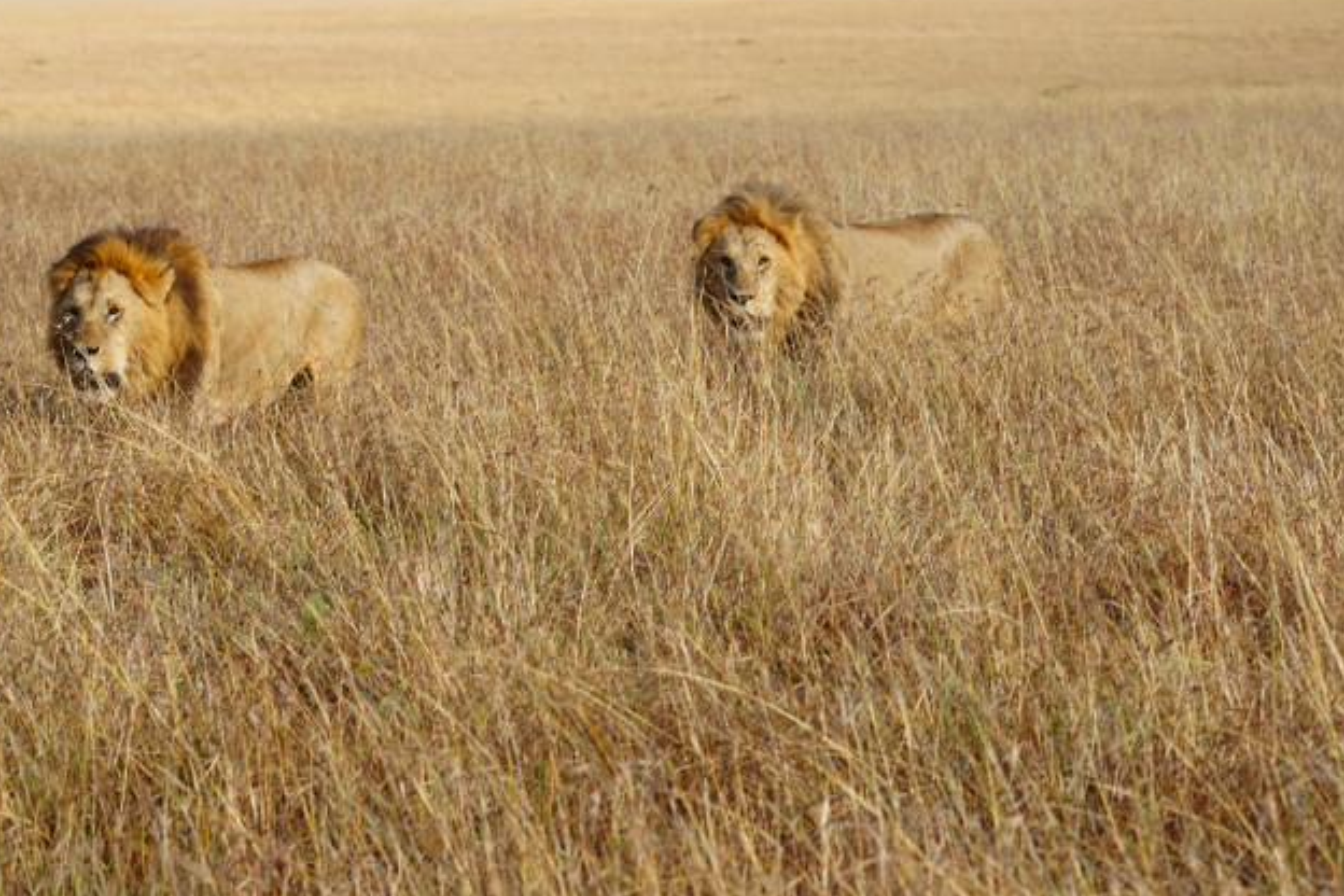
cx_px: 556
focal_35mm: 196
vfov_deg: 7.0
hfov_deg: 10.5
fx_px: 7317
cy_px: 404
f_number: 8
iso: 100
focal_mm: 102
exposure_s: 1/160
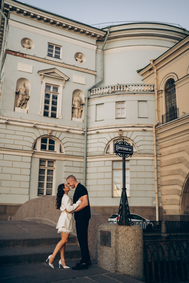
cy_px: 142
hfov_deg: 37.9
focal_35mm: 35
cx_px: 94
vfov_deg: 54.4
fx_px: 276
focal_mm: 35
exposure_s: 1/250
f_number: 1.2
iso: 100
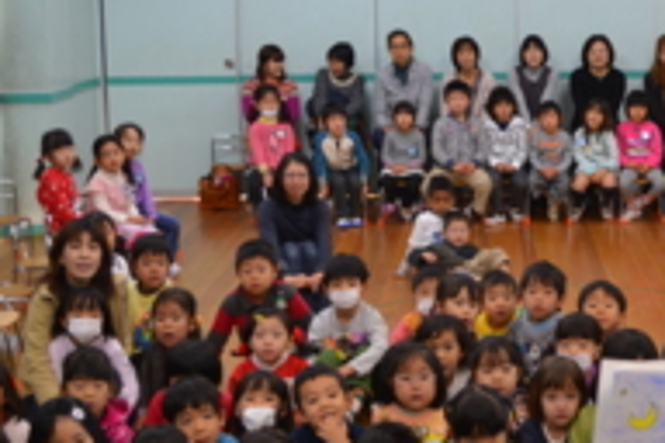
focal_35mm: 75
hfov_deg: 26.5
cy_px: 168
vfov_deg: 18.2
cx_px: 523
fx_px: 1385
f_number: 4
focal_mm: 24
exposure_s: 1/25
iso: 400
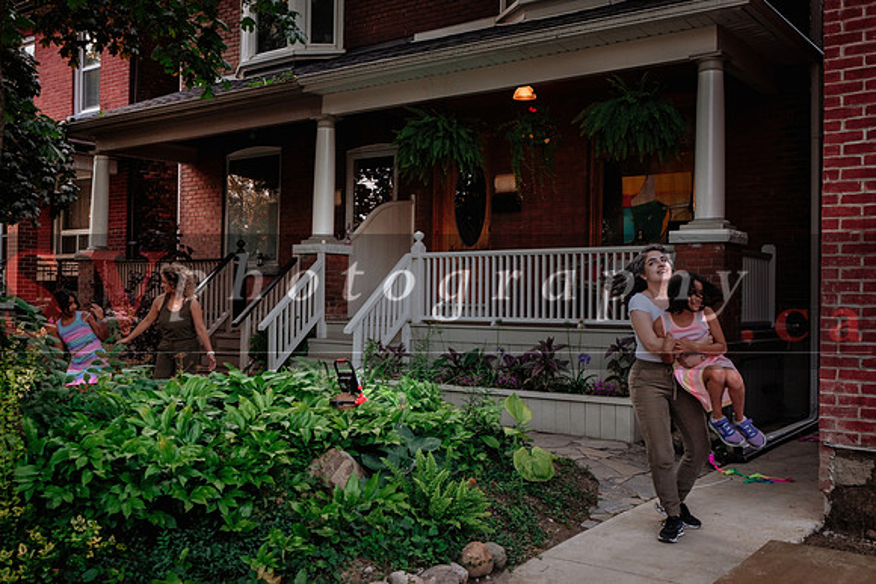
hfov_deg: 53.1
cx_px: 438
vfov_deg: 36.9
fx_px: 876
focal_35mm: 36
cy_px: 292
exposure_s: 1/200
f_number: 4
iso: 800
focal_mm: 24
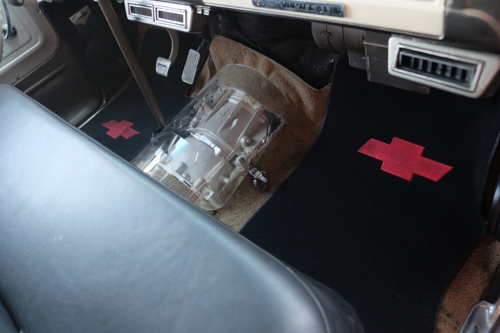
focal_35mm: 27
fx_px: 375
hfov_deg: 67.4
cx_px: 250
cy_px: 166
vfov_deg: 47.9
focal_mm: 18
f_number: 2.8
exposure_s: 1/15
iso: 400
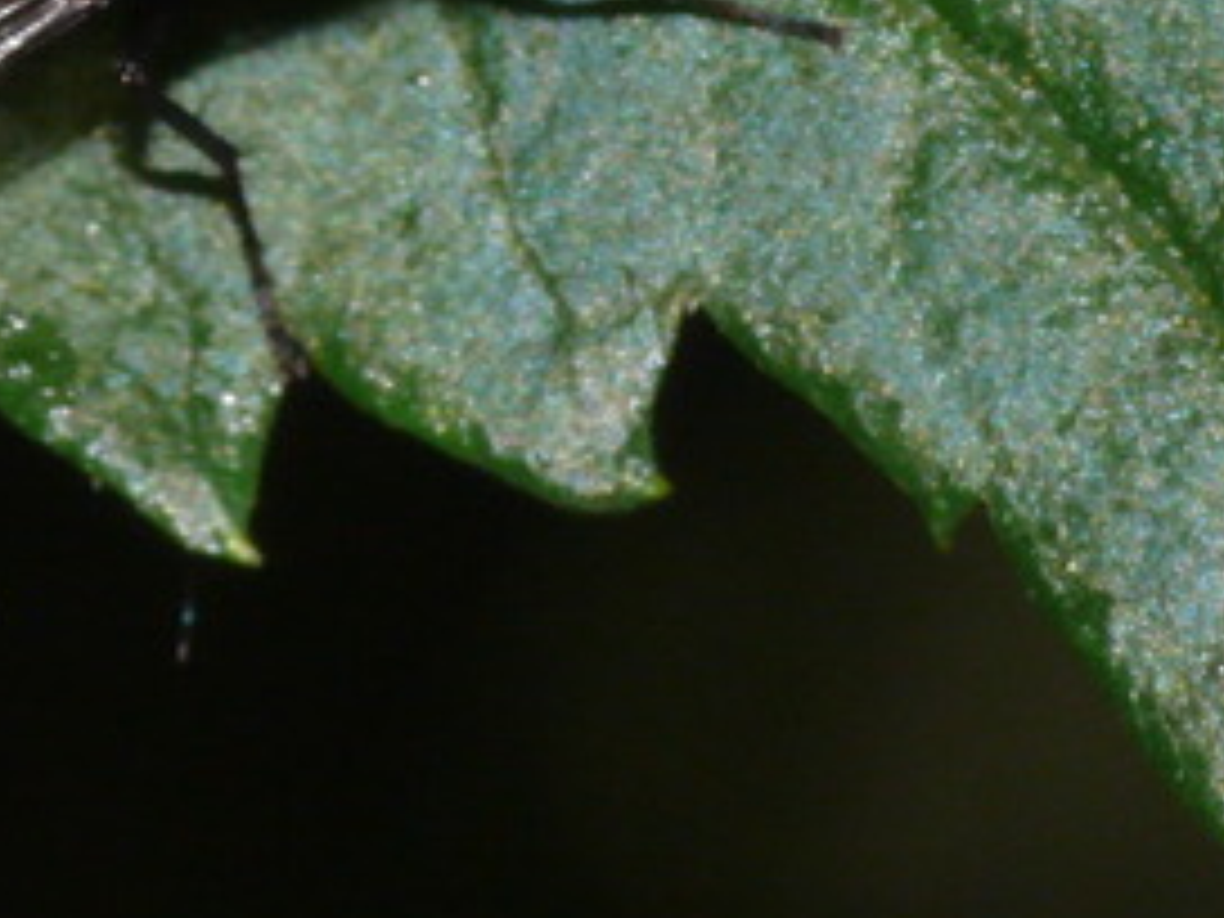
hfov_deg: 3.7
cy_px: -274
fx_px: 19165
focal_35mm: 542
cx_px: 236
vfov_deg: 2.7
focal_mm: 36.7
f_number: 11
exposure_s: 1/160
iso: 200
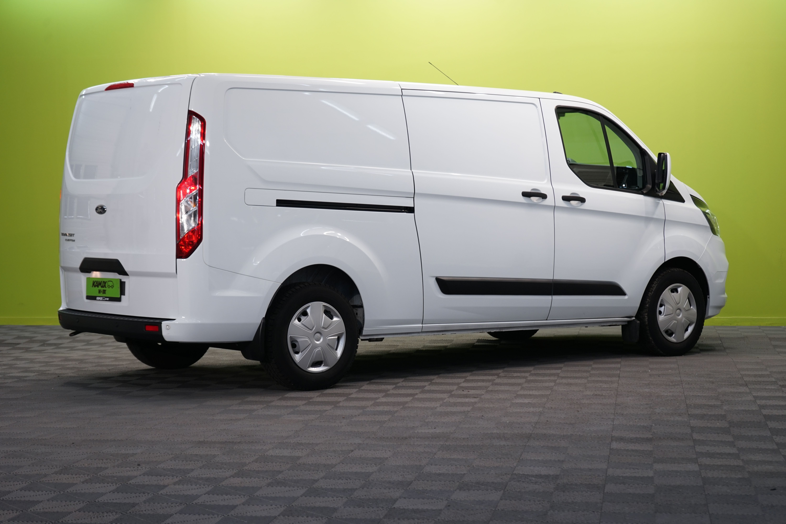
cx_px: 393
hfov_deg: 28.8
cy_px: 262
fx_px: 1528
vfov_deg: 19.5
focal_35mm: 70
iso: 320
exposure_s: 1/30
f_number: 5.6
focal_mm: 70
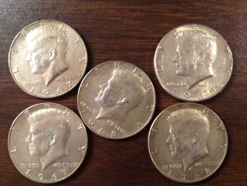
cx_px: 124
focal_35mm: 35
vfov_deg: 40.7
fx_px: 250
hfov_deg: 52.6
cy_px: 93
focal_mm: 4.28
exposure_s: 1/20
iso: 100
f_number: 2.4
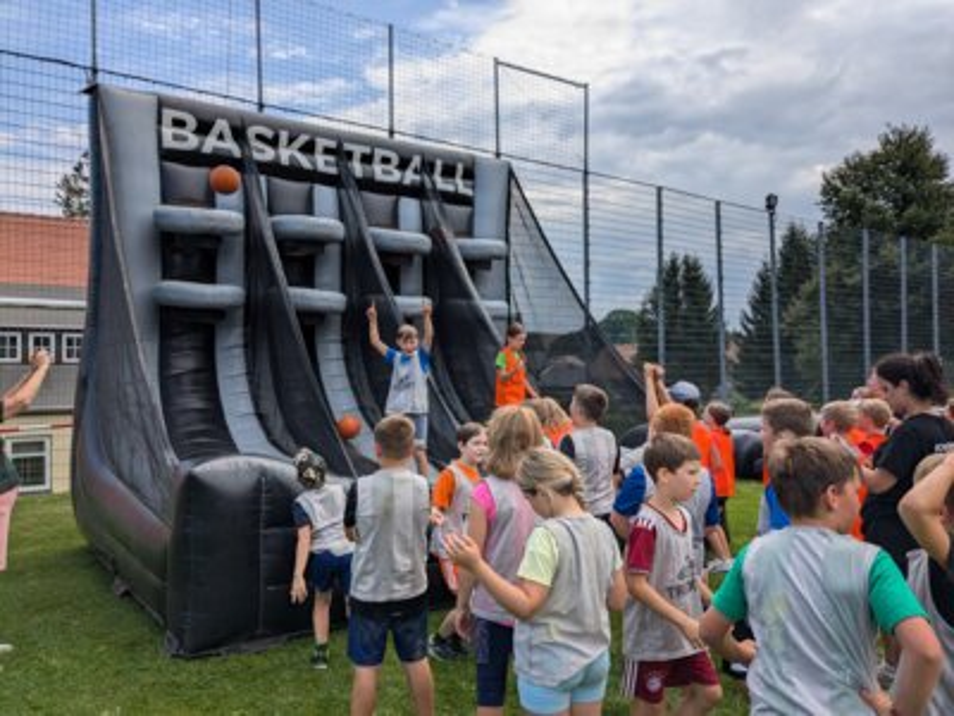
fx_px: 744
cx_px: 477
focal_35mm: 27
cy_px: 358
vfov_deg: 51.4
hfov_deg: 65.3
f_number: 1.73
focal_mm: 4.38
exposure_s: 1/2924
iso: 38
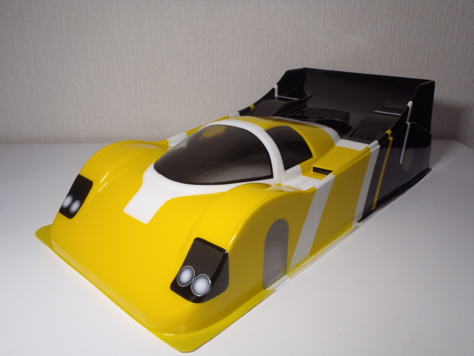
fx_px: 383
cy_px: 178
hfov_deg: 63.4
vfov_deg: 49.7
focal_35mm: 28
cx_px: 237
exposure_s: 1/30
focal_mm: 5
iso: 160
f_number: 3.9
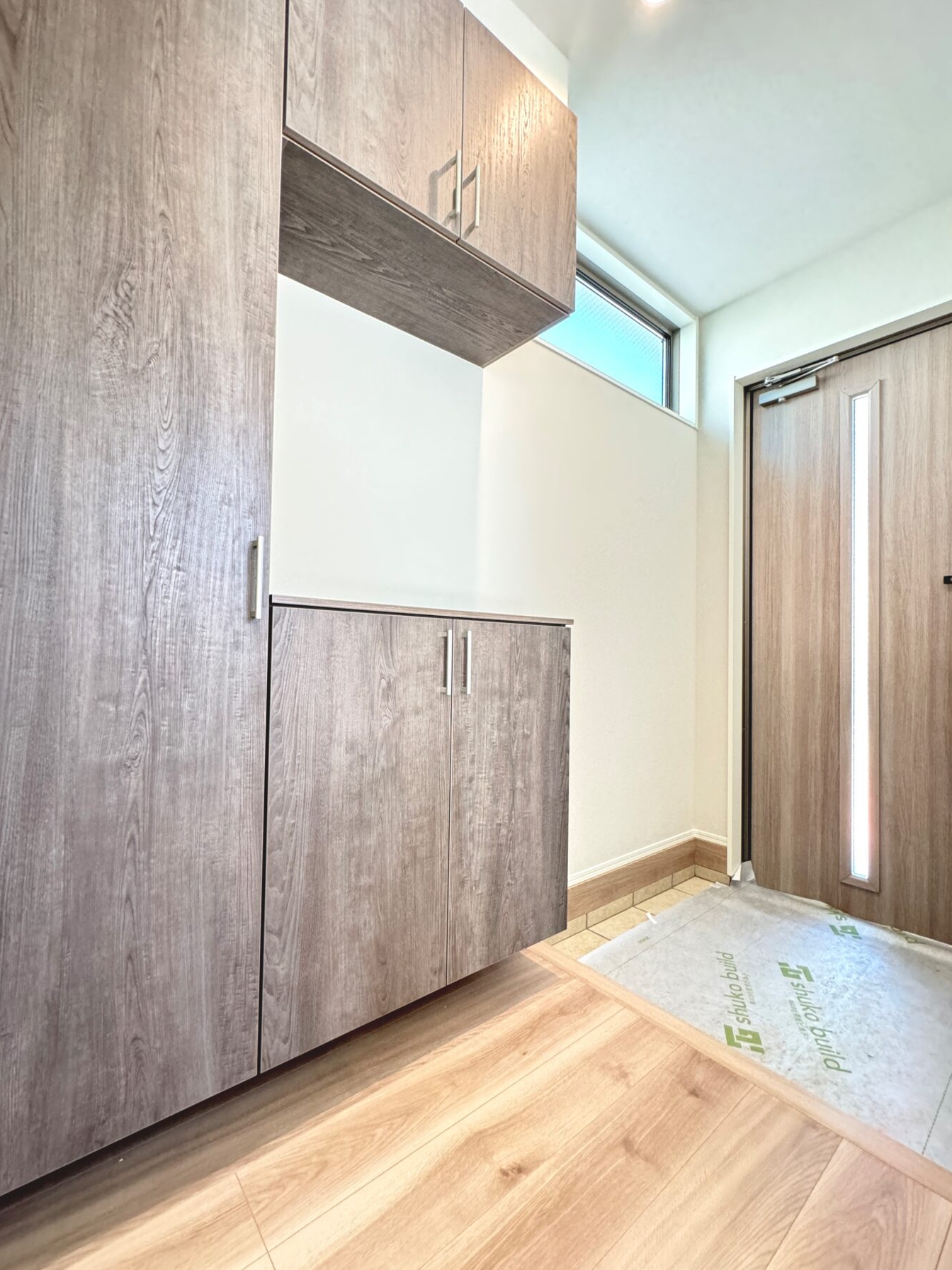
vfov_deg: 98.2
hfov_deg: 81.7
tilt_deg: +2.3
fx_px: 550
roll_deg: -1.4
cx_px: 468
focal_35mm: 15
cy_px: 641
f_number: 2.2
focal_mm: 2.22
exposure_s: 1/60
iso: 320
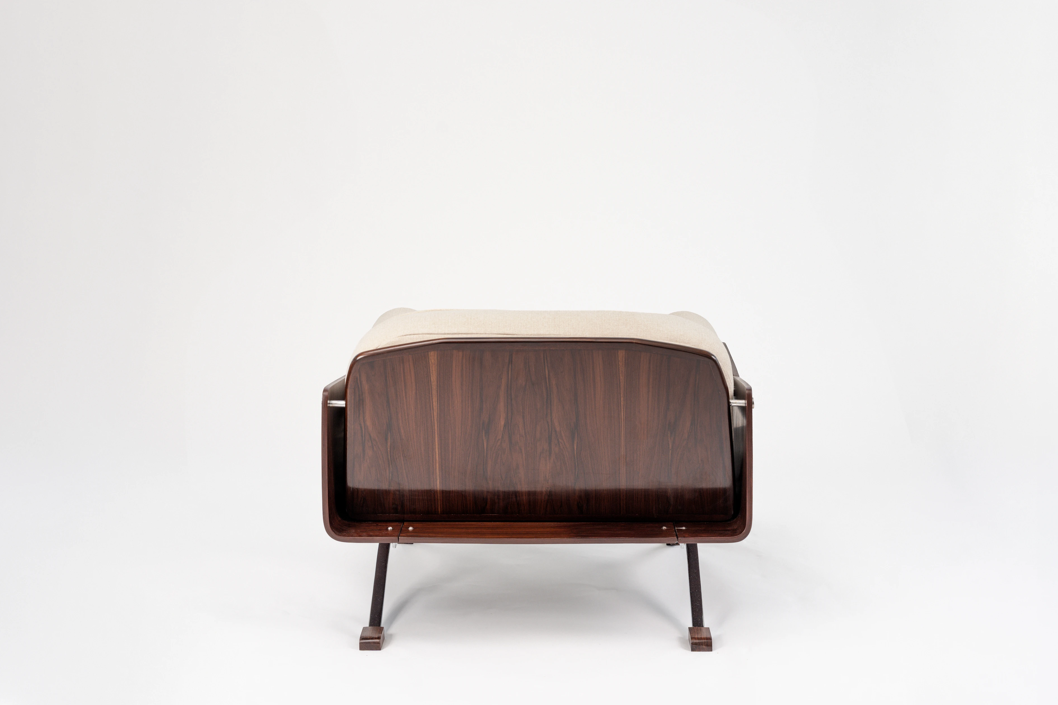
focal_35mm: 51
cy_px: 359
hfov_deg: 38.9
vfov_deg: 26.5
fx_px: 1499
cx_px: 538
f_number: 8
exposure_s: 1/80
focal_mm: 50
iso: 250
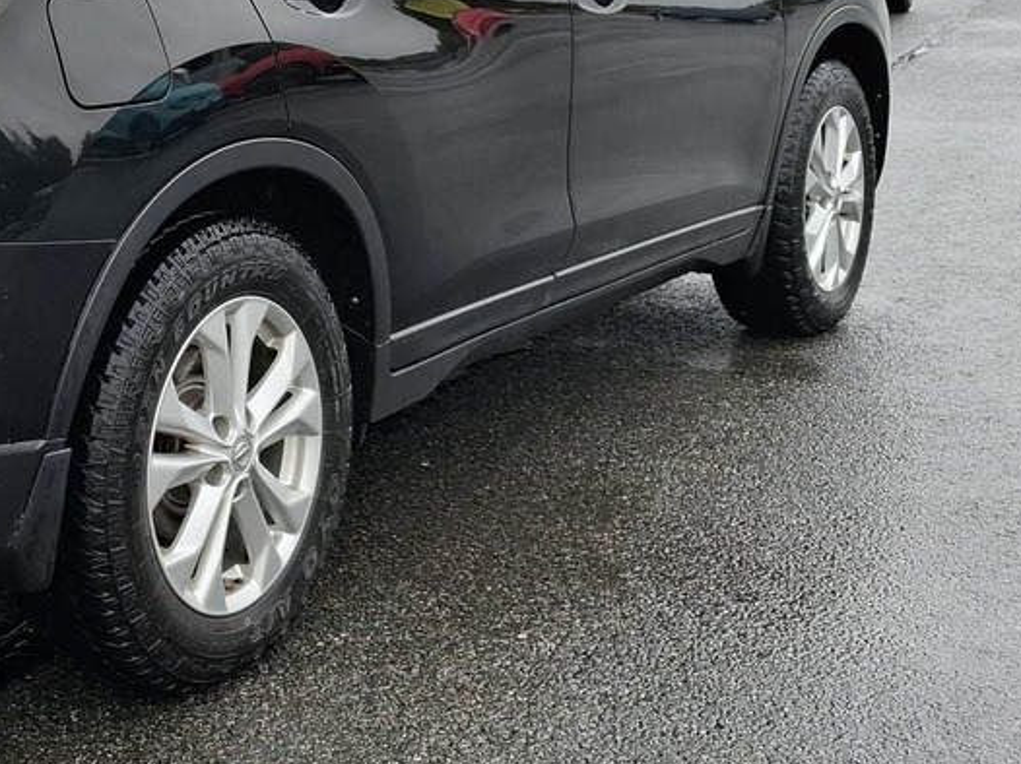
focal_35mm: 63
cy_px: 76
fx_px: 1857
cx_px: -8
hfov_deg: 28.7
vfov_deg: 22.7
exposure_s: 1/478
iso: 50
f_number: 1.8
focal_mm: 5.54
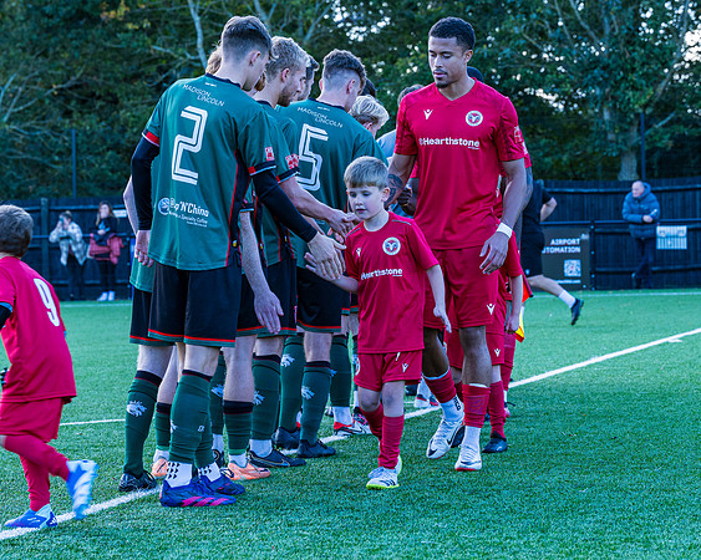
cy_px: 280
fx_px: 2734
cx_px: 382
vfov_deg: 11.7
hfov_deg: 14.6
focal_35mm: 132
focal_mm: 78
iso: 200
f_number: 5
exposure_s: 1/200
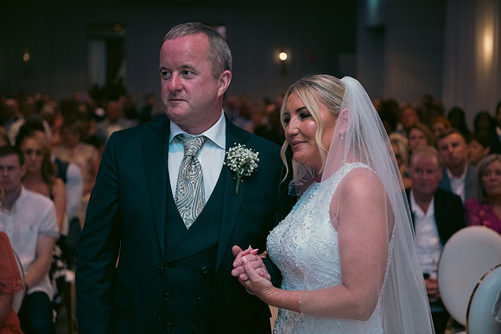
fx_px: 974
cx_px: 250
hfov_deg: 28.8
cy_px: 167
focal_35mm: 70
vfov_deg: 19.5
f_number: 3.5
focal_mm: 70
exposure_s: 1/160
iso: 800
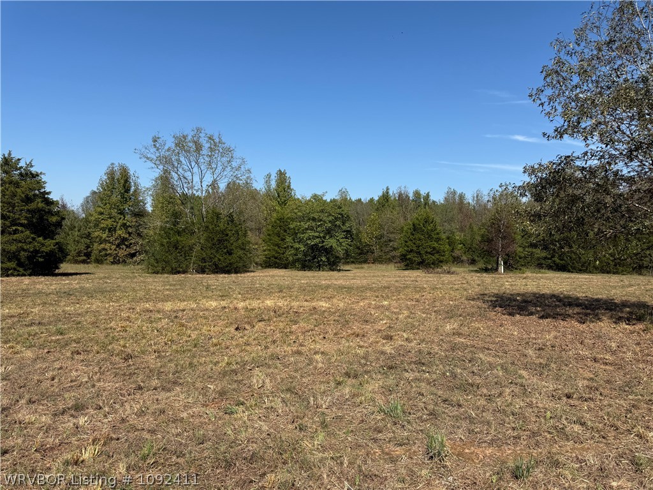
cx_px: 326
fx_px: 453
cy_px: 245
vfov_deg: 56.8
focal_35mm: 24
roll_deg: -3.7
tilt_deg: -0.4
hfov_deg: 71.6
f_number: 1.78
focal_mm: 6.76
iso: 80
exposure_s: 1/4673
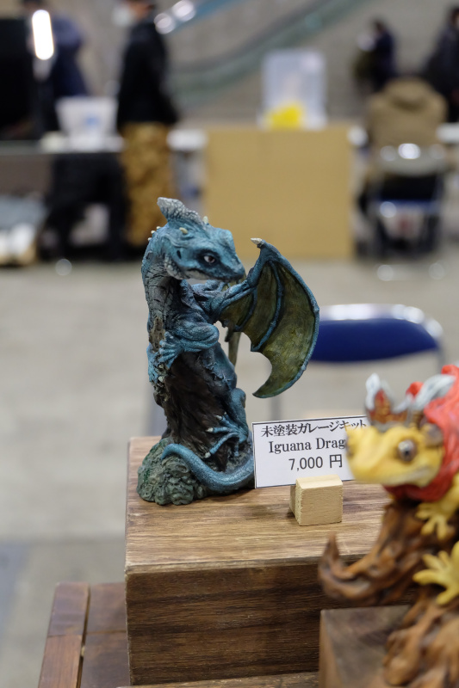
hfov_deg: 30.5
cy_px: 344
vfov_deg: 44.5
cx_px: 230
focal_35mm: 44
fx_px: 842
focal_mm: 29.5
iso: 3200
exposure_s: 1/105
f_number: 4.7
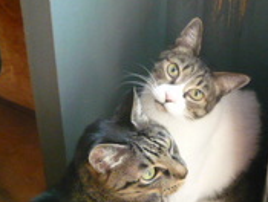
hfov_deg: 24.3
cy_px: 59
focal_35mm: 79
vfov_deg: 18.6
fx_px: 613
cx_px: 210
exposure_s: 1/25
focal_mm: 5.5
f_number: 2.8
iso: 400
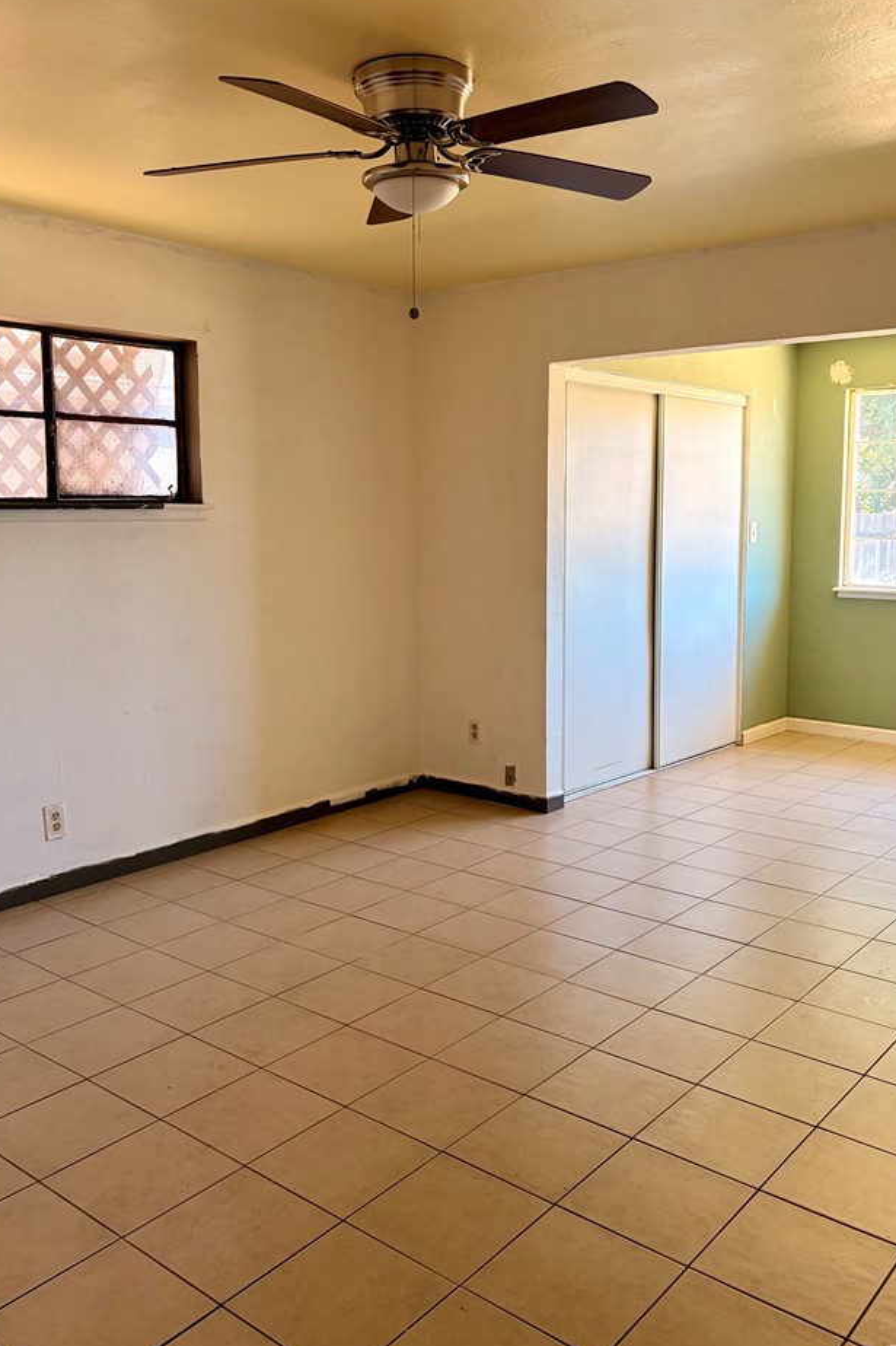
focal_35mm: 30
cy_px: 633
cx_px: 494
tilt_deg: -6.1
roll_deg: +0.4
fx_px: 1120
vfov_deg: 61.9
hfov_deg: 43.5
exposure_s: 1/122
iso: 125
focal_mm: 5.96
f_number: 1.6
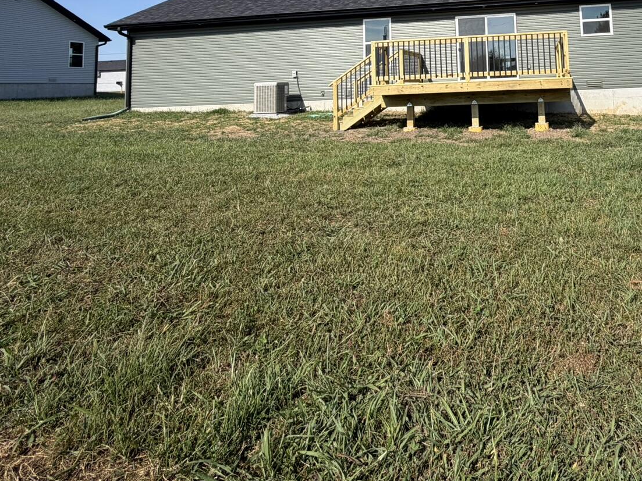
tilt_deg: +6.2
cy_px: 41
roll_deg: +2.8
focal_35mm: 26
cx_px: 474
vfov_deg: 47.3
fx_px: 482
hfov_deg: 63.7
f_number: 2.2
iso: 20
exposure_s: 1/770
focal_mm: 2.22
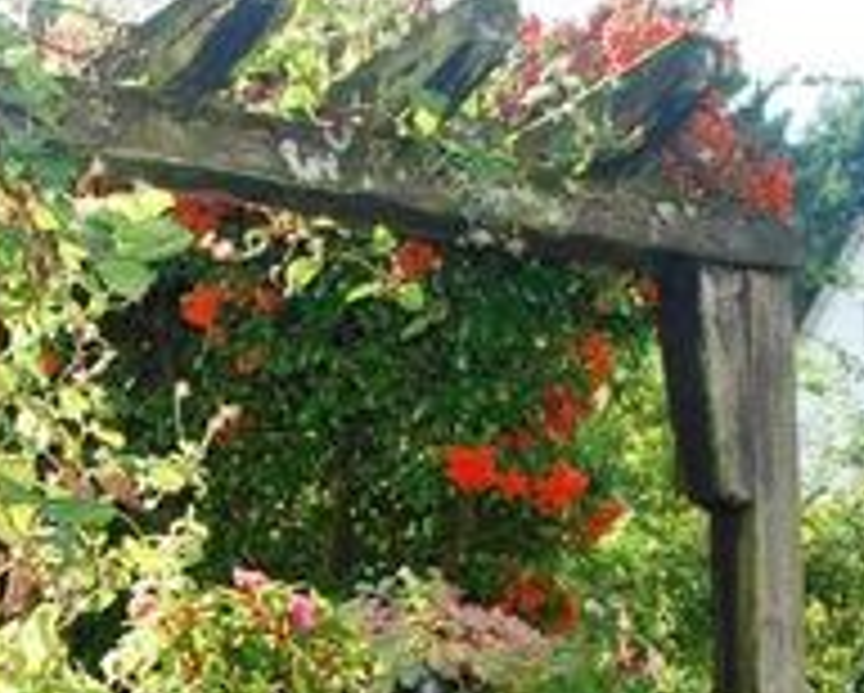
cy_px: 842
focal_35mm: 79
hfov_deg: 22.8
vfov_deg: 18.4
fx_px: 2022
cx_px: -76
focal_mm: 18
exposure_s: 1/125
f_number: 3.5
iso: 100
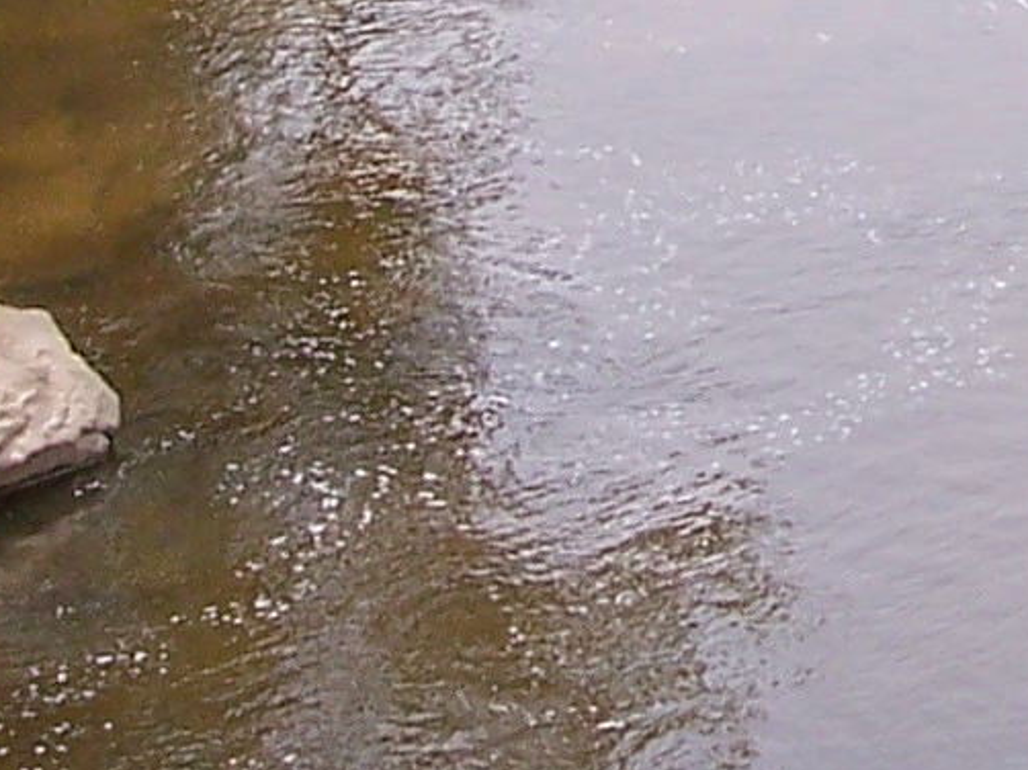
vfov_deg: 6.4
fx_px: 6590
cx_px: 1227
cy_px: -1087
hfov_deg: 8.8
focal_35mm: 222
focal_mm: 8
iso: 100
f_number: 3.4
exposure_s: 1/250
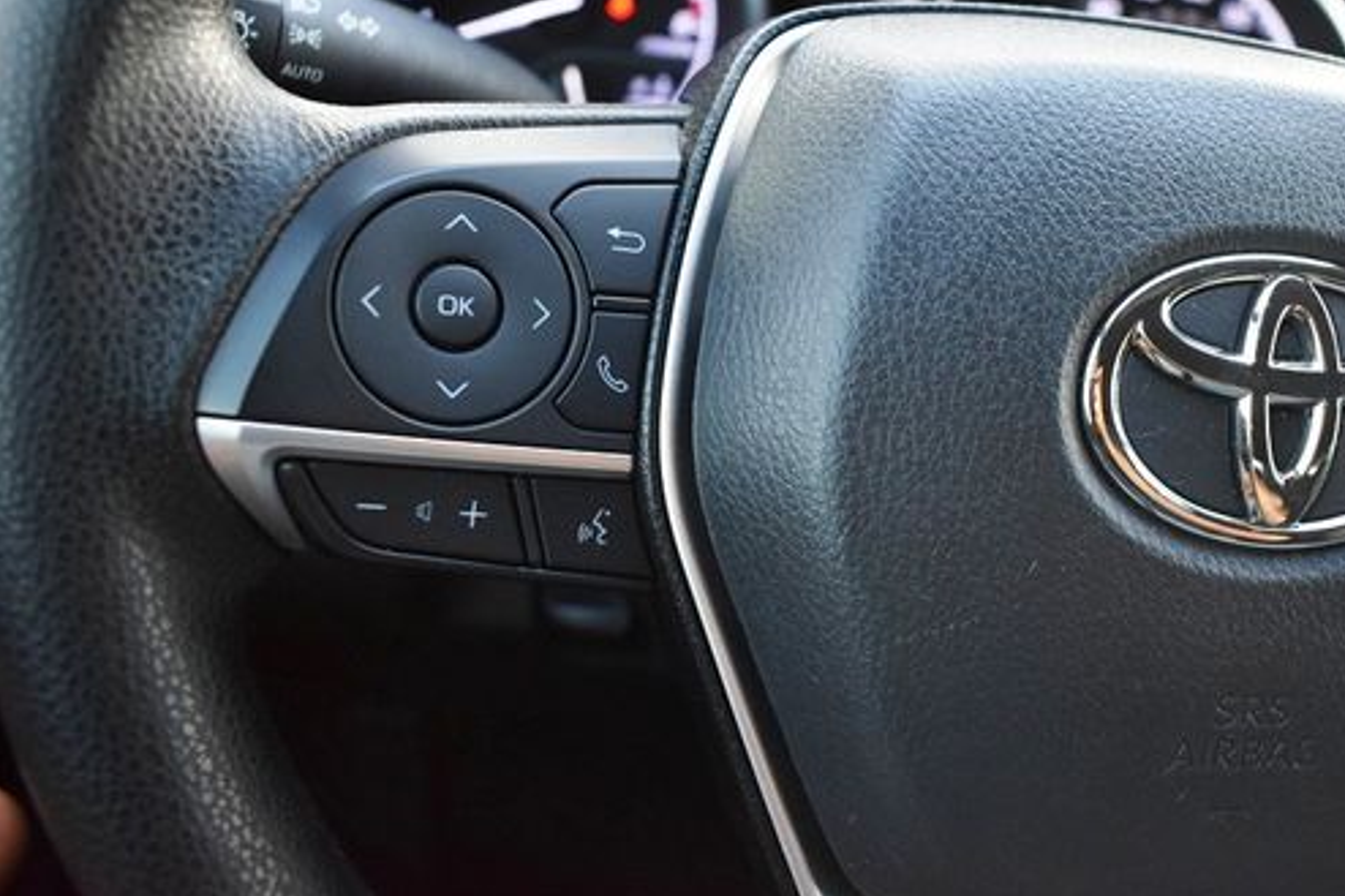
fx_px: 1307
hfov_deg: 53.7
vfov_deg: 37.7
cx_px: 866
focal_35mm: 35
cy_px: 355
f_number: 3.5
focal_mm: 18
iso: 1400
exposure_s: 1/125
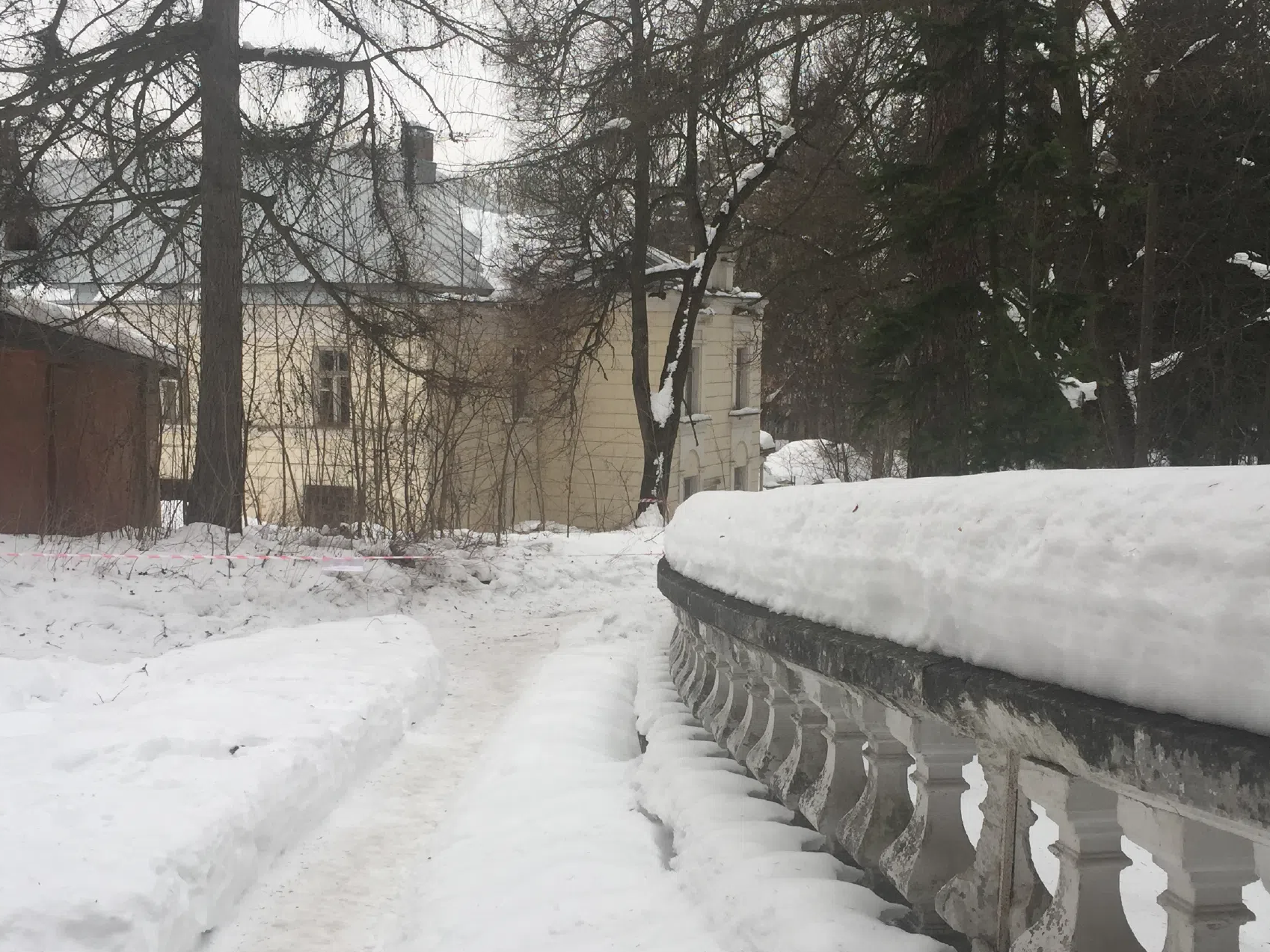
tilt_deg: -7.8
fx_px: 1504
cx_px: 674
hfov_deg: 45.8
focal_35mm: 41
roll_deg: -1.1
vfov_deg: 35.1
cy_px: 518
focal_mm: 4.15
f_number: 2.2
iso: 32
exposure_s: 1/460
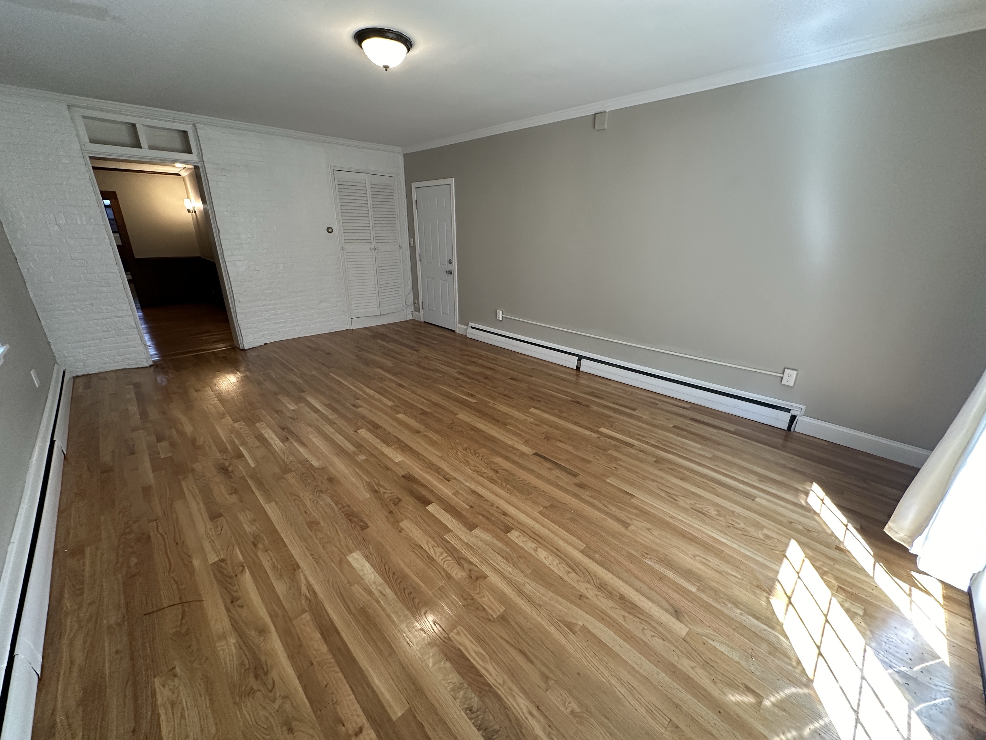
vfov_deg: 85.7
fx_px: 399
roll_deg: -0.6
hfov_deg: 102.1
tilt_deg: -19.4
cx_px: 493
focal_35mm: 14
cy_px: 370
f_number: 2.2
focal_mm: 2.22
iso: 250
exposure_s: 1/120
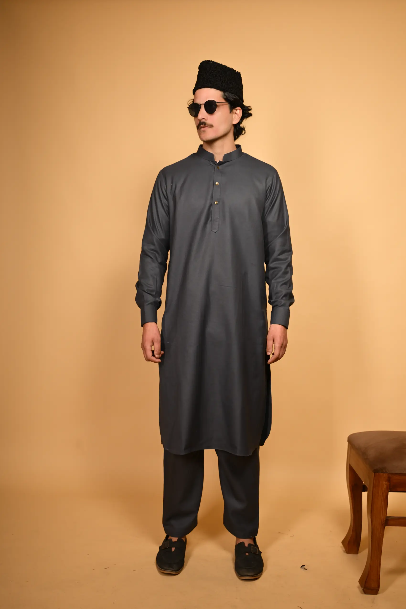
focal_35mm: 41
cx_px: 203
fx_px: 694
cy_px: 304
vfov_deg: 47.4
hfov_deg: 32.6
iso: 160
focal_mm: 41
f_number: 6.3
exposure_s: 1/200
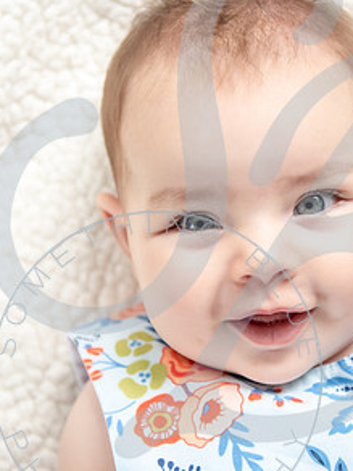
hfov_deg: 14.1
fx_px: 1428
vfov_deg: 18.7
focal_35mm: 105
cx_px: 237
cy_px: 241
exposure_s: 1/400
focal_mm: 55
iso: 200
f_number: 2.8
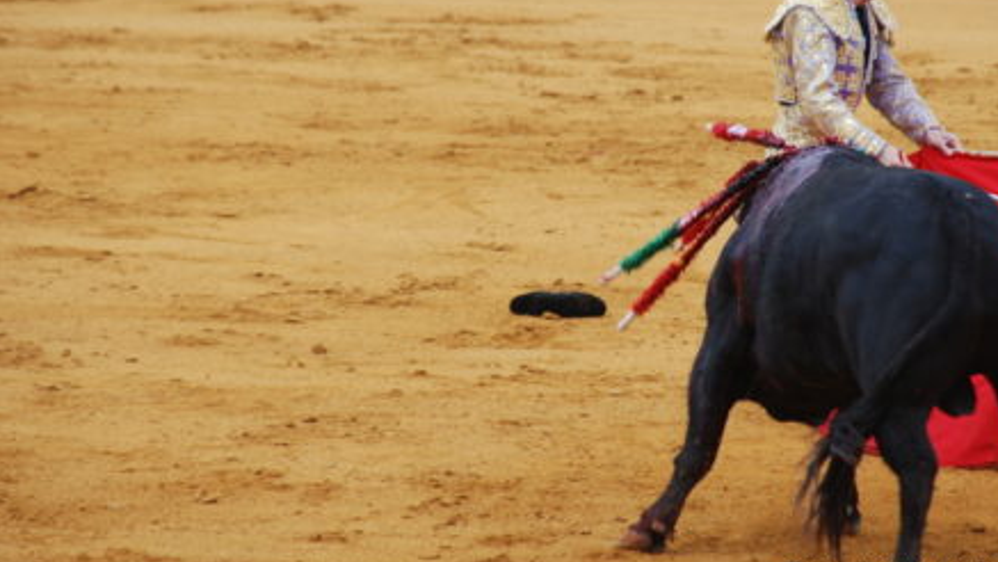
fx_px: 9528
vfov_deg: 3.4
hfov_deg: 6.0
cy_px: 223
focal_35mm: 360
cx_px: 569
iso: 400
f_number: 5.6
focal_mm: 200
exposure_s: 1/200
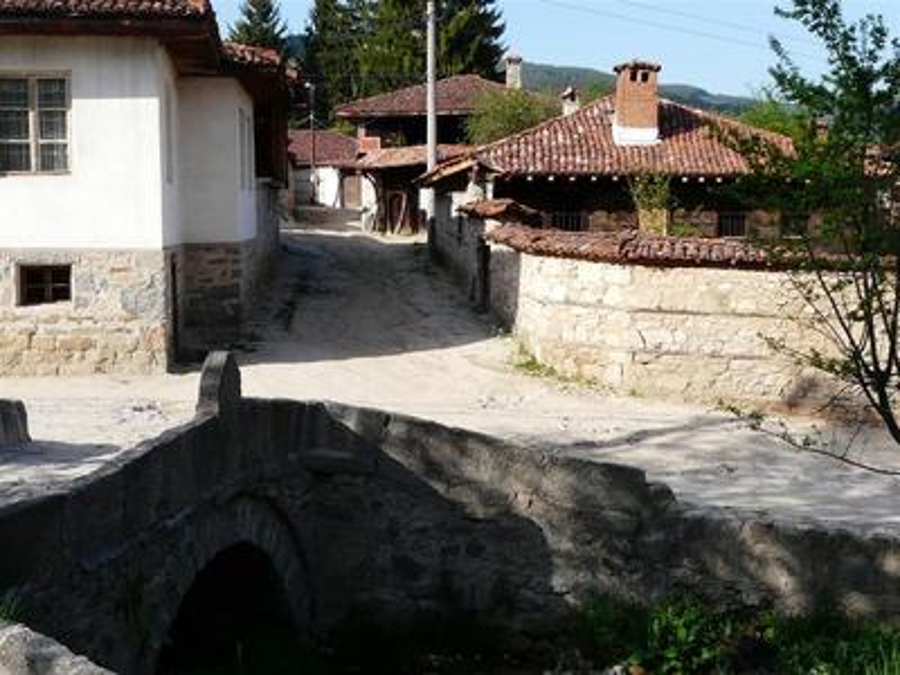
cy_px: 338
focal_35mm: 42
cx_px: 450
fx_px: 1092
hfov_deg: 44.8
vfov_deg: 34.3
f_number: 5.6
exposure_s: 1/250
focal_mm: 5.4
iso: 100
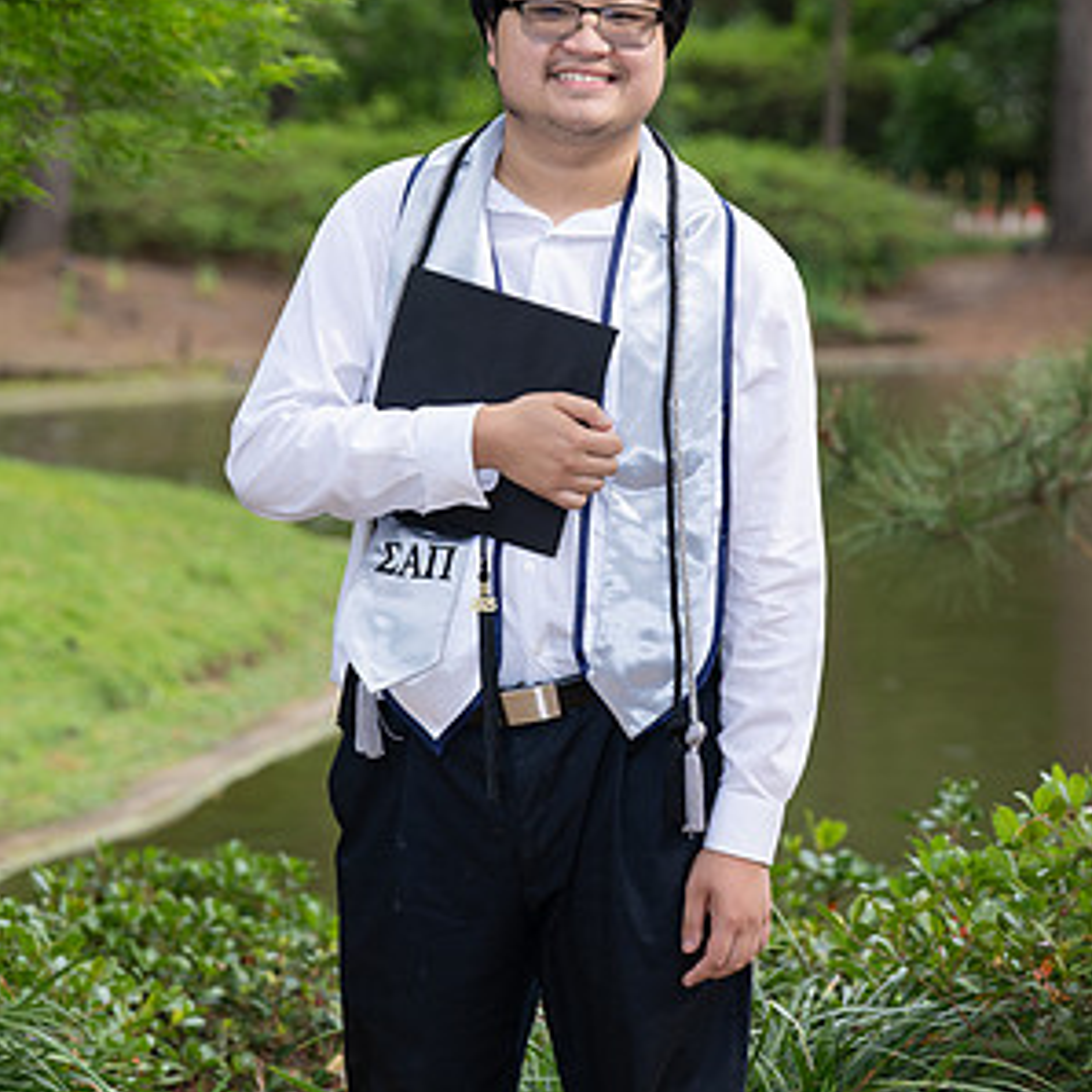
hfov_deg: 11.3
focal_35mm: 154
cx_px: 546
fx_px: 5496
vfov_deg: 11.3
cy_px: 333
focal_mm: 120
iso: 200
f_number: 5.6
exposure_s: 1/200
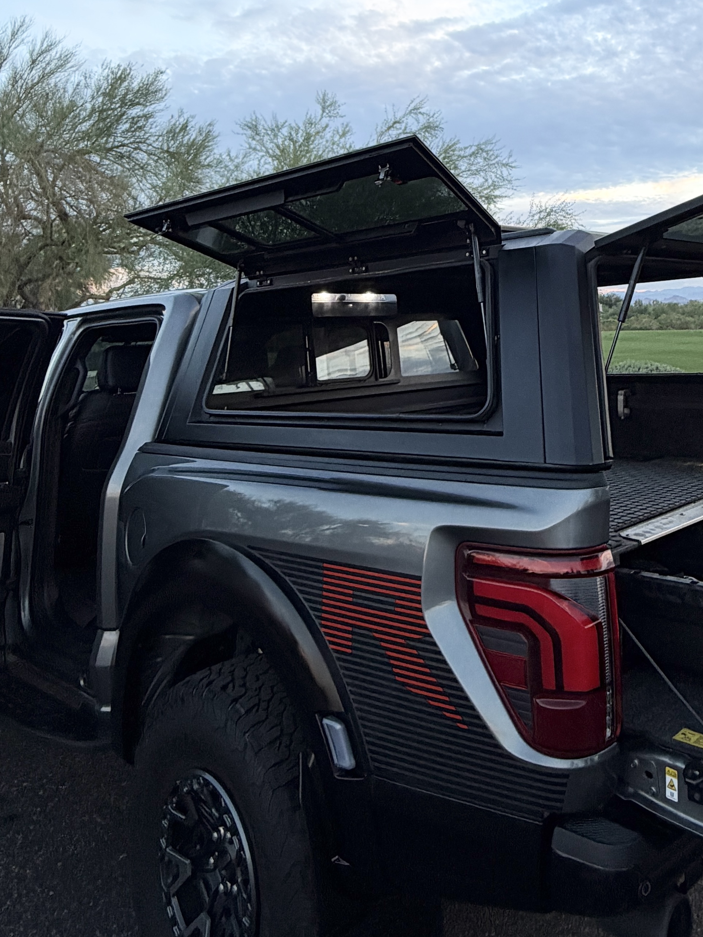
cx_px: 518
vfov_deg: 54.7
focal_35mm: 31
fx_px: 839
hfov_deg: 44.1
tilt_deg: +6.1
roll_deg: +5.2
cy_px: 199
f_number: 2.2
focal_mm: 2.22
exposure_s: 1/121
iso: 64
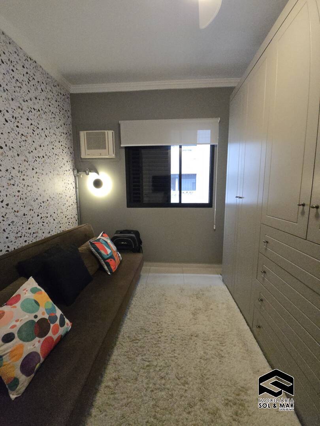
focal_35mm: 13
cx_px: 160
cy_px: 213
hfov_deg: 89.9
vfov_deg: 106.2
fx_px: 160
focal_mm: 1.7
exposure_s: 1/60
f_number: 2.2
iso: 400
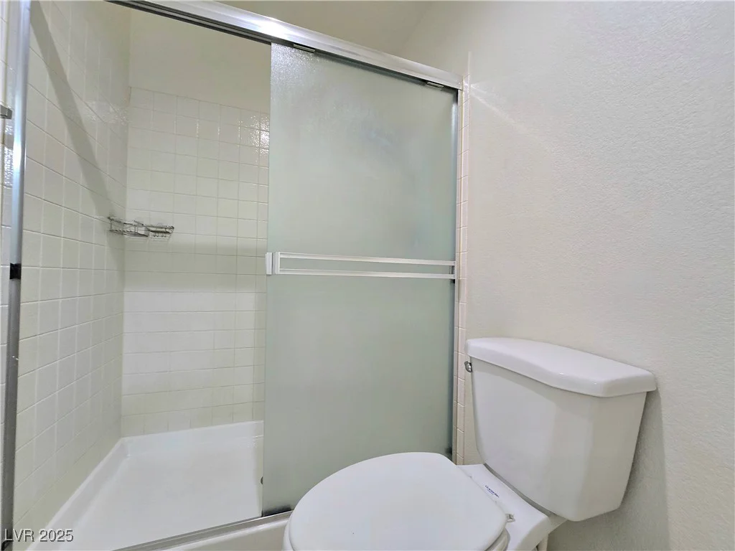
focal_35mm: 13
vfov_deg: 89.9
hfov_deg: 106.2
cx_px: 368
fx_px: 276
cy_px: 276
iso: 125
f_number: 2.2
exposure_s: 1/60.2
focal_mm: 2.2
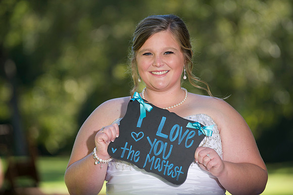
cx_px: 146
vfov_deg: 7.2
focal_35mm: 190
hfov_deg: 10.8
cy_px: 98
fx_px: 1545
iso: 200
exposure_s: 1/250
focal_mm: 190
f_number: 3.5
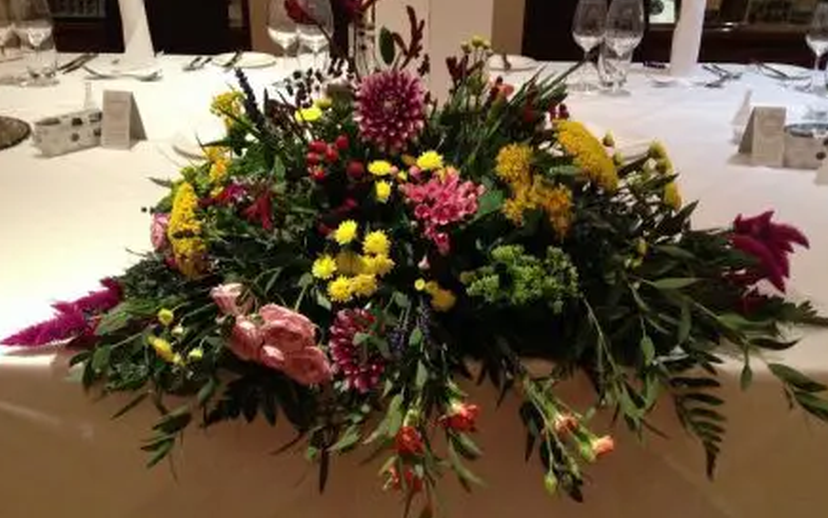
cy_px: 288
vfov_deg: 33.6
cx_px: 413
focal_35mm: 38
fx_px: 858
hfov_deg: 51.5
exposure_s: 1/20
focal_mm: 4.28
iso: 160
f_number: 2.4
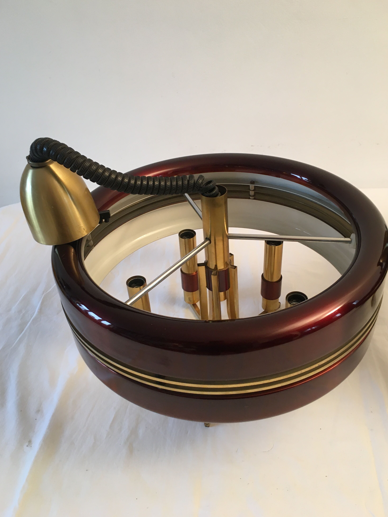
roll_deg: +5.2
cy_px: 257
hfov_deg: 46.8
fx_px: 448
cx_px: 191
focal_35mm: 30
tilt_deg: -37.5
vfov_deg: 60.0
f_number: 2.2
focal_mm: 4.15
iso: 125
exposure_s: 1/33
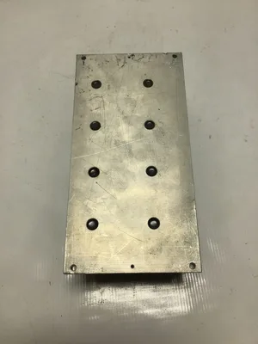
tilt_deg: -65.6
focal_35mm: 31
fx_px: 308
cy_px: 172
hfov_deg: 45.4
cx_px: 129
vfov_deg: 58.4
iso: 25
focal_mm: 3.3
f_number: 2.4
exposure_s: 1/411
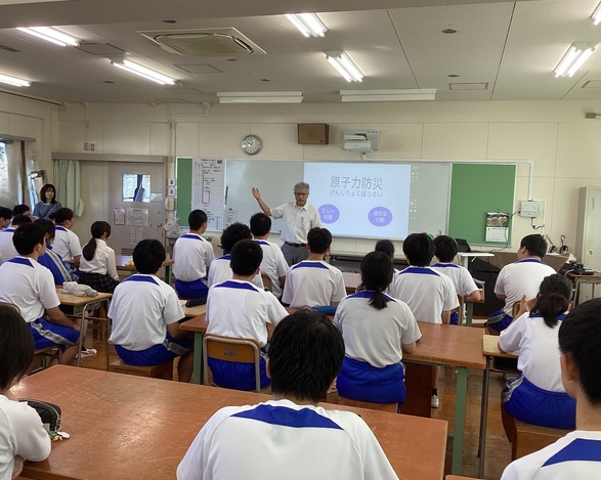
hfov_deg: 54.2
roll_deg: +0.3
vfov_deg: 44.5
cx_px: 284
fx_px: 587
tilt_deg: -4.8
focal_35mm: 33
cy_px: 236
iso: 64
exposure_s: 1/100
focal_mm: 3.3
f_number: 2.4
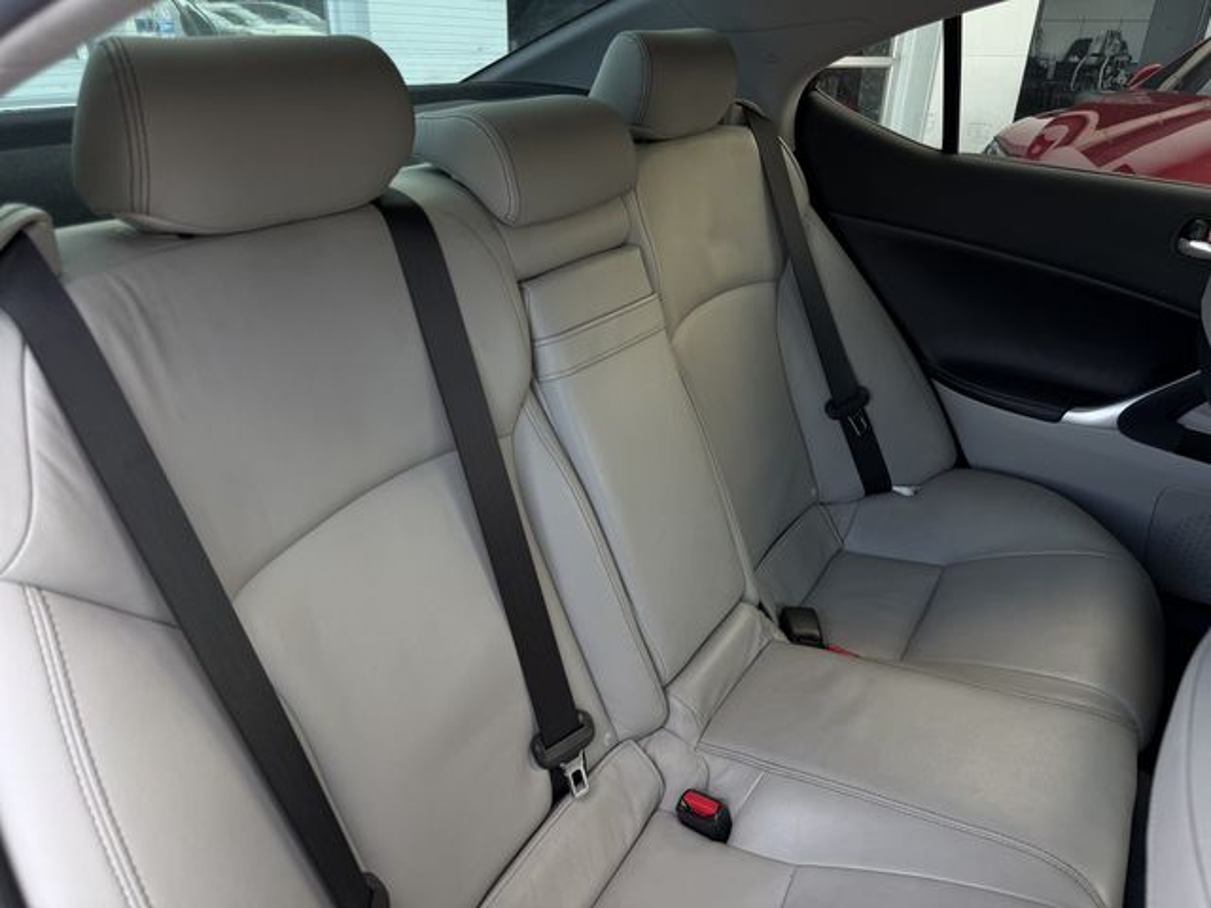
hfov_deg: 71.6
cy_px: 454
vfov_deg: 56.8
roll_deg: -1.2
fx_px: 840
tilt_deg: -26.3
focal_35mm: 24
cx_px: 606
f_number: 1.78
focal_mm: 6.76
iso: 100
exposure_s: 1/156
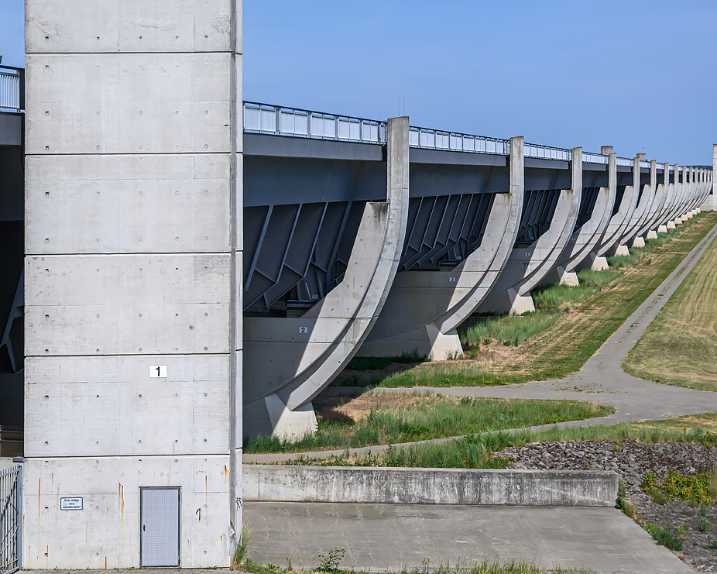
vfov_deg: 24.6
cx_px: 342
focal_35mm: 62
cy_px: 297
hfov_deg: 30.5
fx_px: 1316
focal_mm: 34
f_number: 8
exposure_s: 1/1250
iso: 200
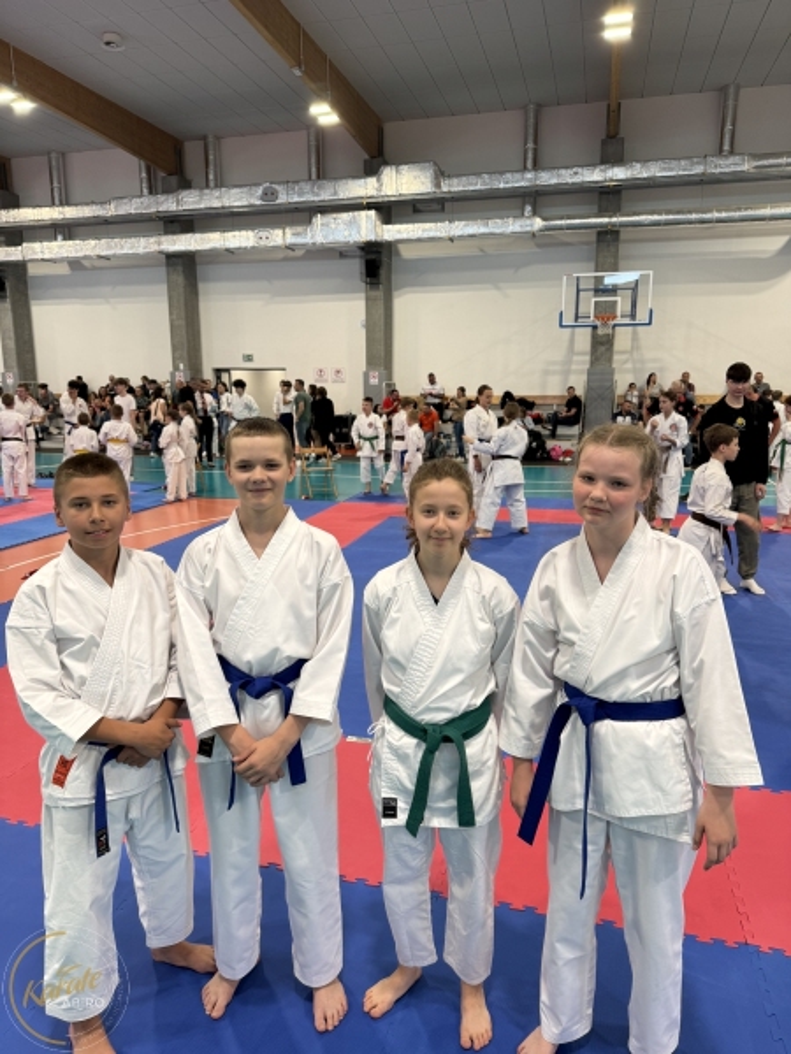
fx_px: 731
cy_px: 527
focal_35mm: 24
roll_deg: +0.5
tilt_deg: -11.1
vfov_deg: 71.6
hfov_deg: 56.8
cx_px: 396
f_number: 1.78
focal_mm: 6.76
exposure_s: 1/100
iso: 125
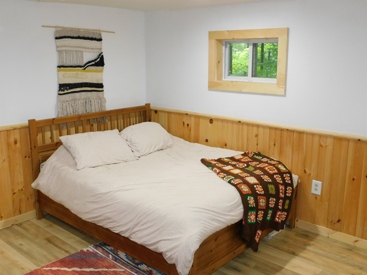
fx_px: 382
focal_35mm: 36
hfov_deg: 51.4
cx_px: 184
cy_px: 138
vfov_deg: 39.7
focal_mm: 6.3
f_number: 3.5
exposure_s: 1/20
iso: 400
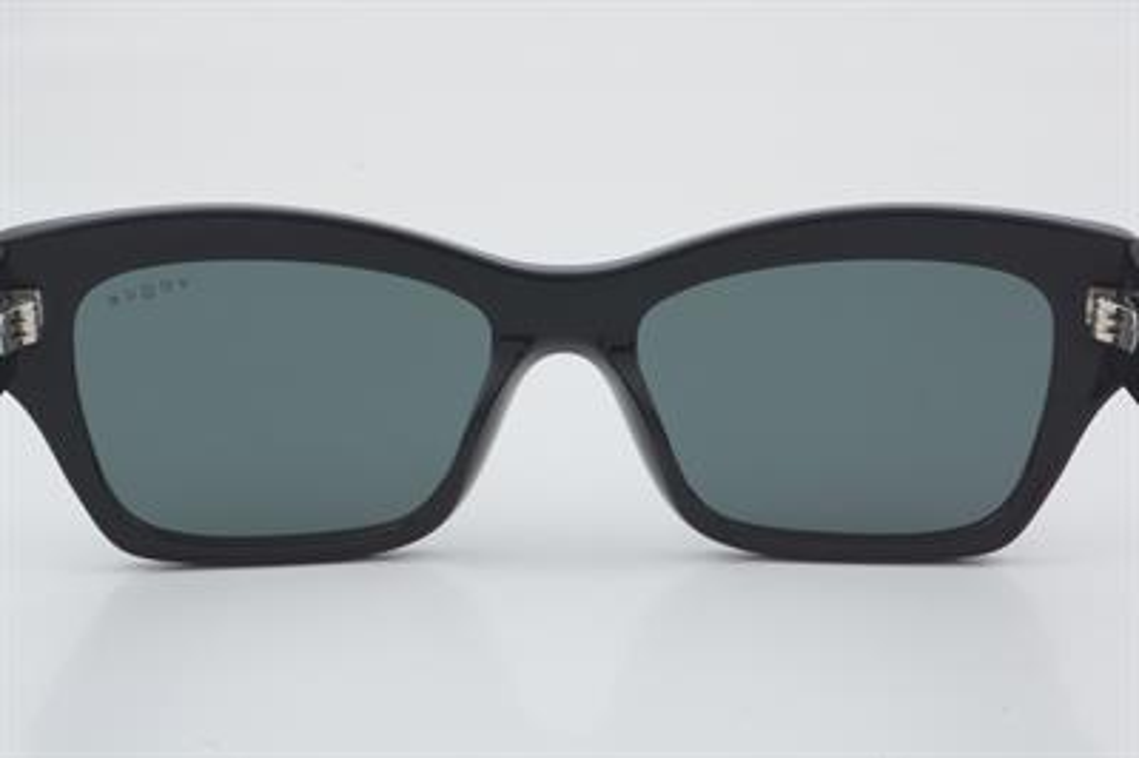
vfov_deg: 16.5
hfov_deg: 24.6
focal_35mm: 82
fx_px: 2608
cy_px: 379
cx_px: 570
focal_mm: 55
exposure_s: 1/3
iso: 100
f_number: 32
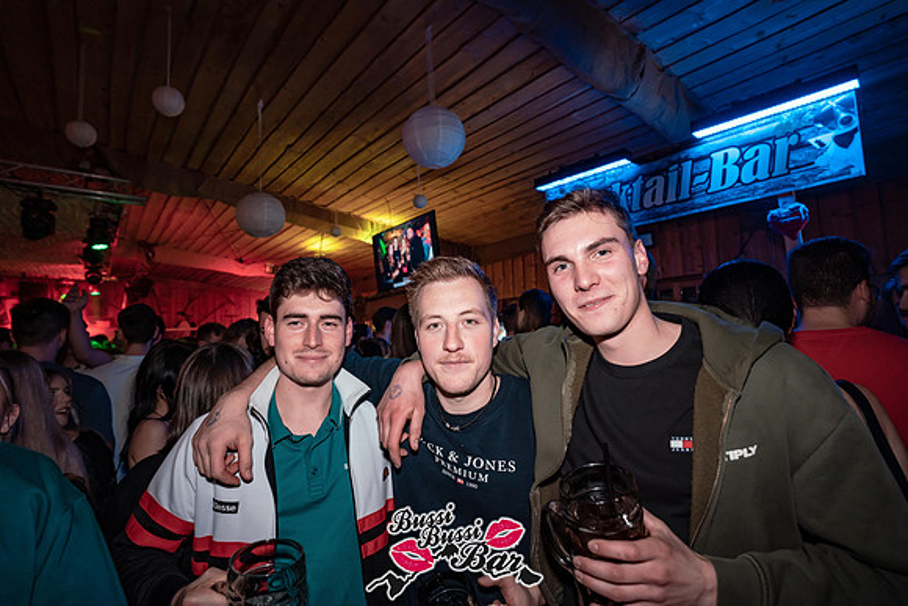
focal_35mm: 17
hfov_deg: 93.3
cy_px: 303
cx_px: 454
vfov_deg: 70.5
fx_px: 429
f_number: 4
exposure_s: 1/60
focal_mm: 17
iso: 1600
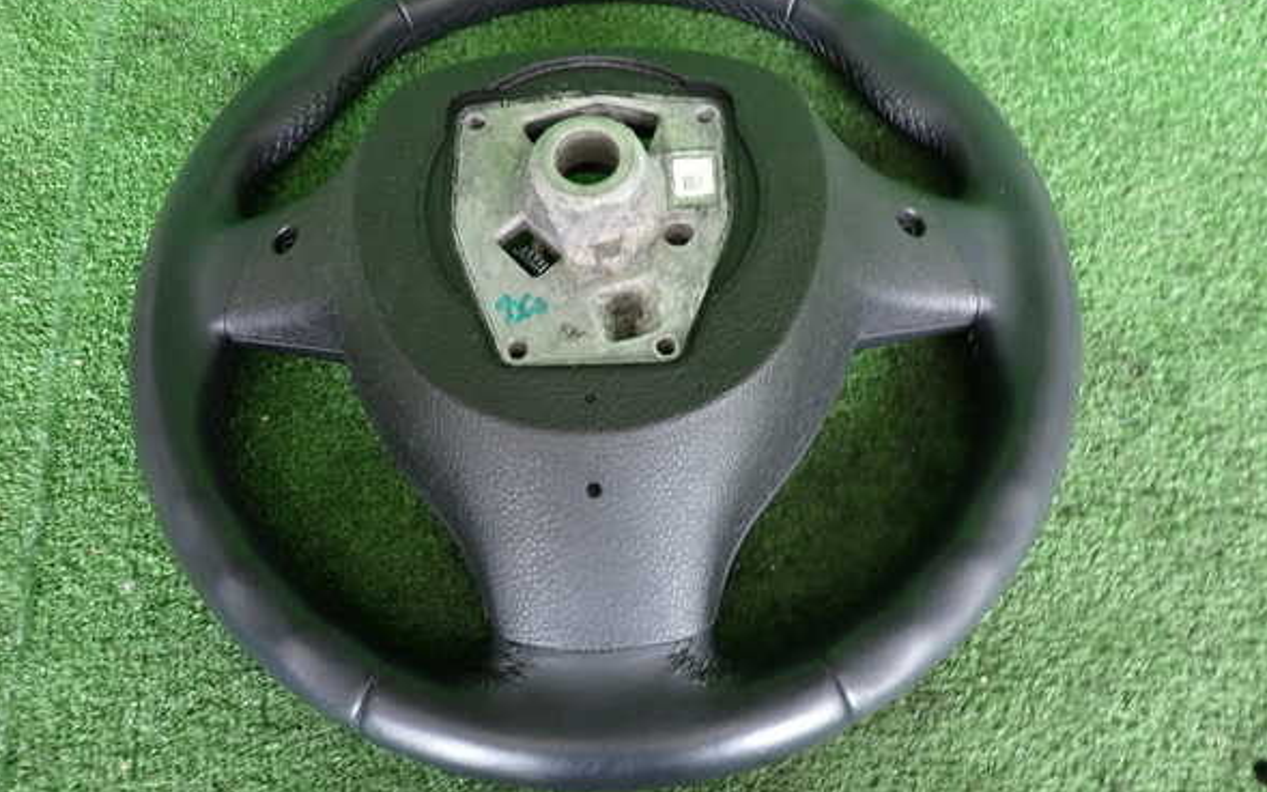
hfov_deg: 68.4
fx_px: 932
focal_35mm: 27
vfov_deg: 46.0
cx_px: 628
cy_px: 368
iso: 200
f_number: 2
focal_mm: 4.5
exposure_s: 1/50
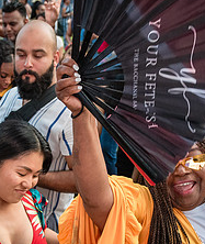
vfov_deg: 26.6
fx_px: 493
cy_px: 231
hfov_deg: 23.1
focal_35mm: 67
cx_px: 32
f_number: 3.5
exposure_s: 1/250
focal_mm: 24
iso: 2000
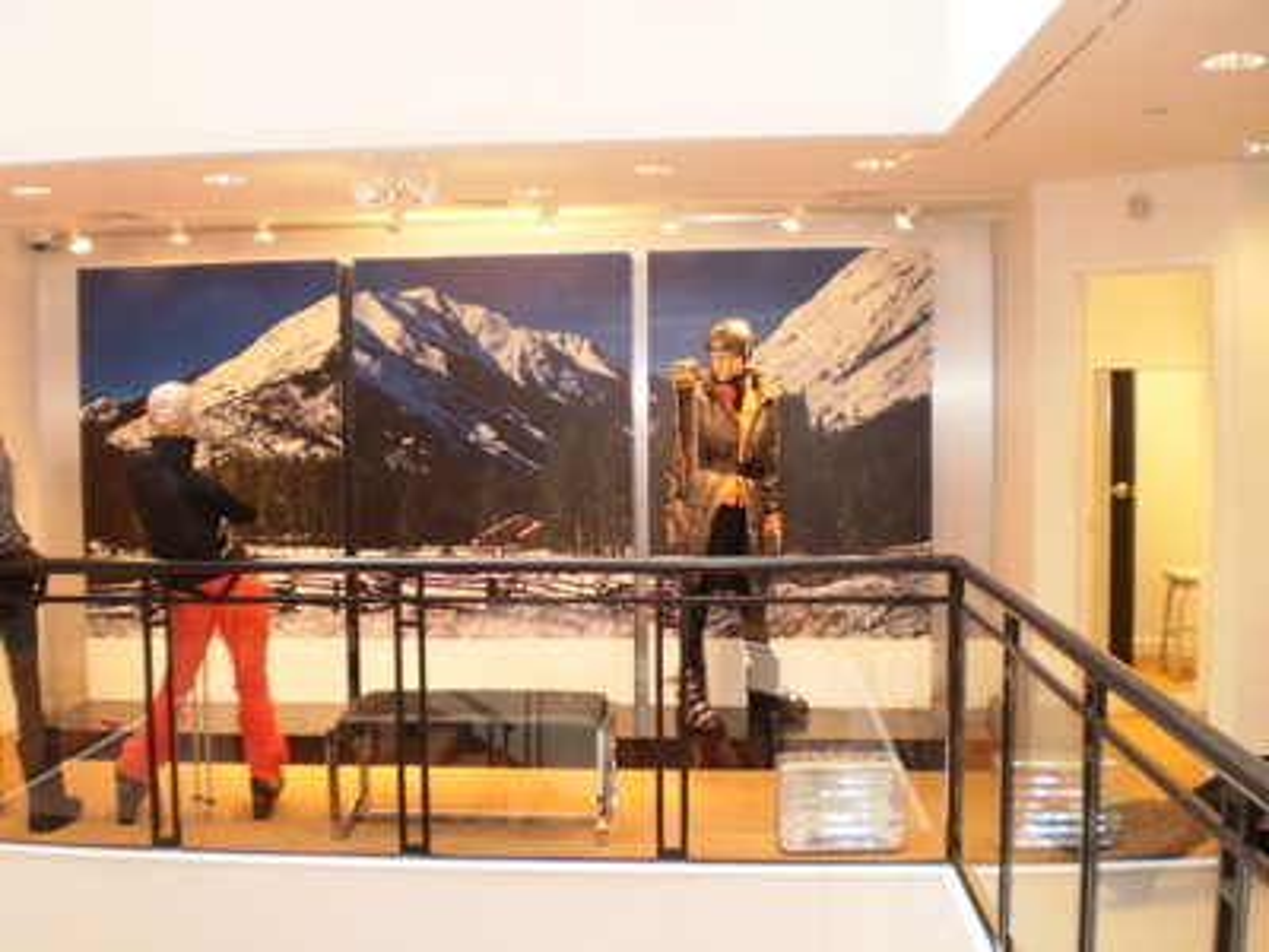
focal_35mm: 36
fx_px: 1320
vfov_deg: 39.7
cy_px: 476
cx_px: 634
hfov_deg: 51.4
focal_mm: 6.3
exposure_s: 1/30
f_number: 3.1
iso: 250
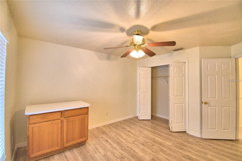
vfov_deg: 77.3
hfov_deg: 100.4
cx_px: 121
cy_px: 80
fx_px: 101
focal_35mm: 15
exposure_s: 1/30
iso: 560
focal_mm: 10
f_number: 4.5
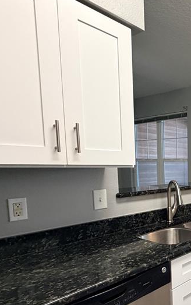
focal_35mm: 29
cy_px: 189
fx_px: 241
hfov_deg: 32.4
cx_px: 249
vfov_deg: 63.8
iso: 250
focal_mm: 2.22
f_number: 2.2
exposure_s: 1/60
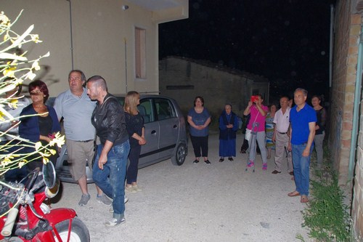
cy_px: 121
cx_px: 182
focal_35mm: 27
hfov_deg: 67.4
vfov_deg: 47.9
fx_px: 272
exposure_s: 1/60
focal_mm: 18
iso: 1600
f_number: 6.3
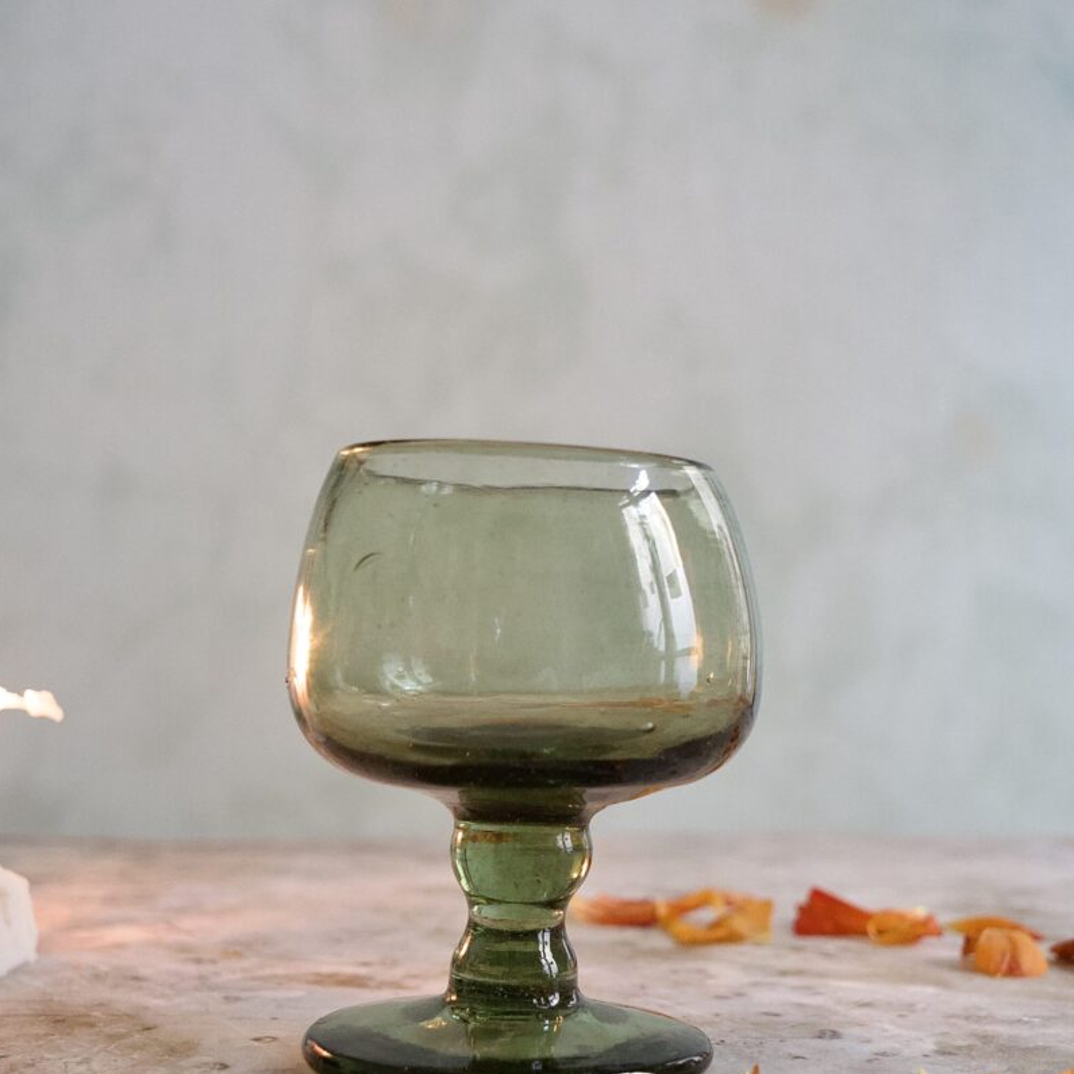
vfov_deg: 28.5
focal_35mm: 60
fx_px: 2106
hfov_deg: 28.6
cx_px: 530
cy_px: 665
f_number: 3.5
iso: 2000
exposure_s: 1/60
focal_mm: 25
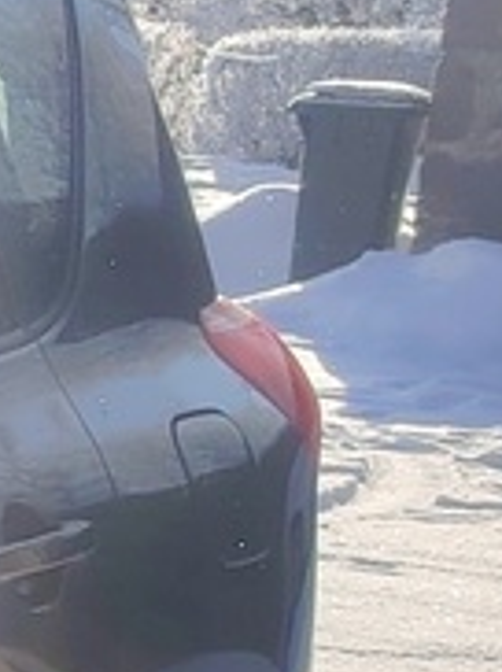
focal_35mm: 211
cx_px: -1908
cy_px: 812
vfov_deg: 9.3
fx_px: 4089
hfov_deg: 5.5
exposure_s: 1/1530
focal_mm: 5.25
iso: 100
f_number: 1.75
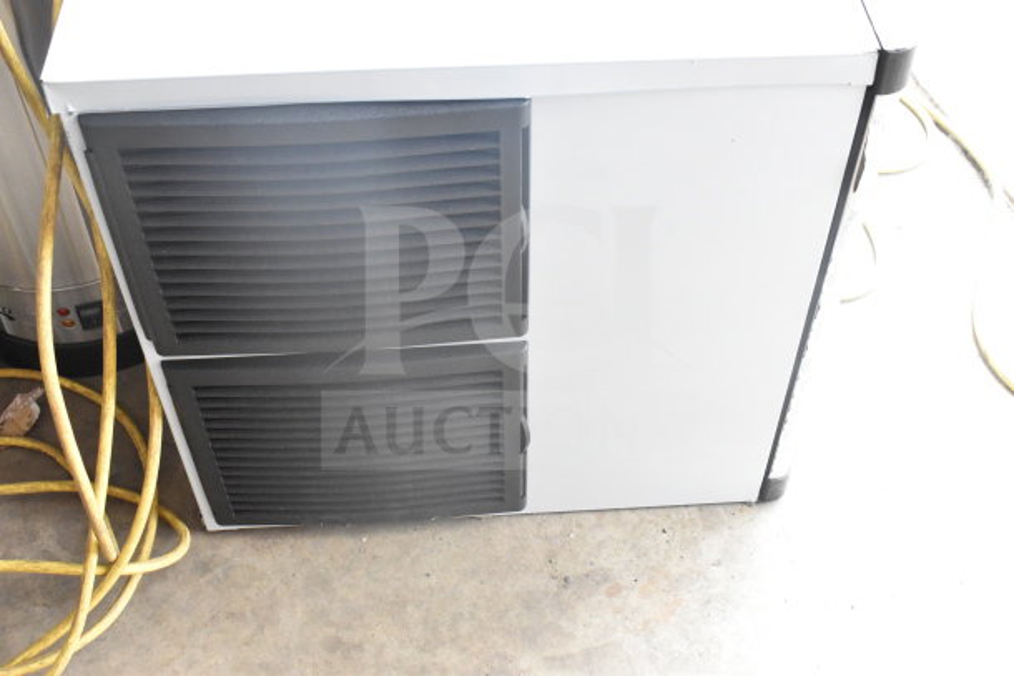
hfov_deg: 45.0
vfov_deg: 30.9
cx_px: 507
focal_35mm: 44
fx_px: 1225
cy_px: 338
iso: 6400
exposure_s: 1/320
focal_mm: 29
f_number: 9
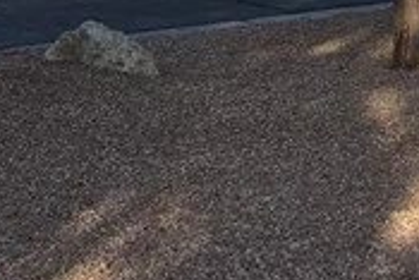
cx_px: 429
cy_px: -170
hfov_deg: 14.4
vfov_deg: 9.5
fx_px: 1631
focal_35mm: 140
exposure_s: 1/542
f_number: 1.7
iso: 12
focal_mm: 6.3
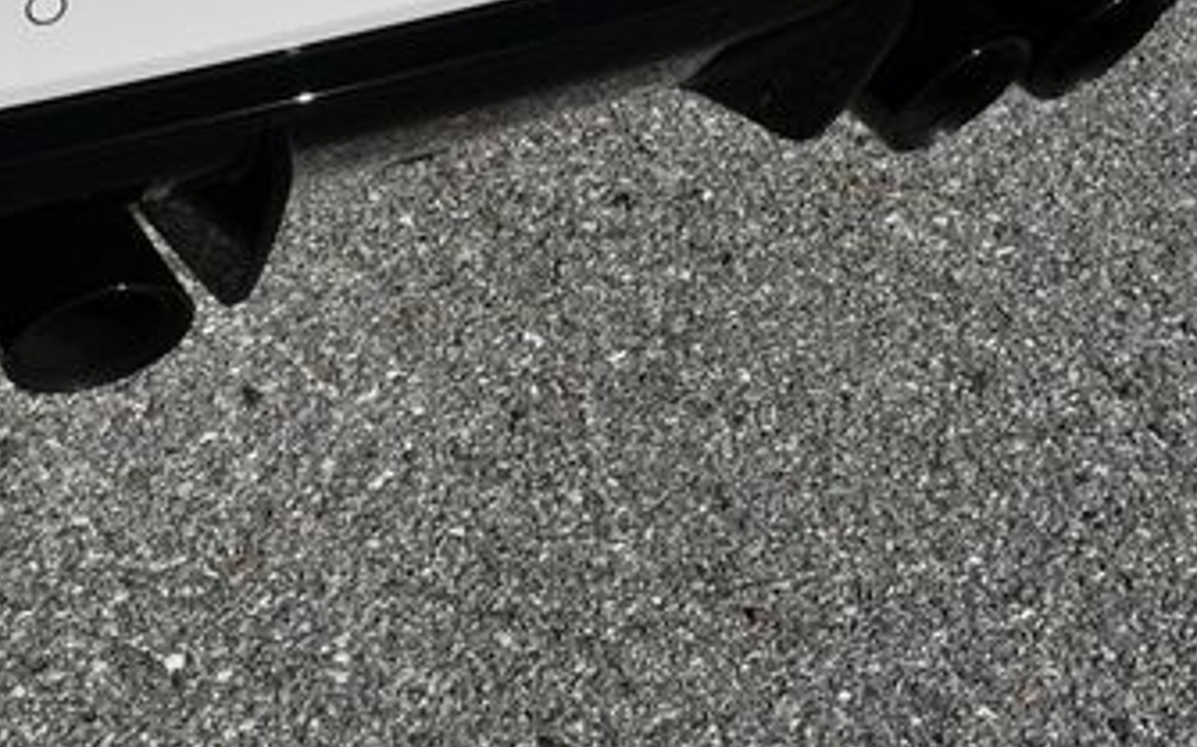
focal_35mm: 78
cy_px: 100
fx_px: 2543
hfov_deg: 26.1
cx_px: 272
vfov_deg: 16.5
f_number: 10
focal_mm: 20
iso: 100
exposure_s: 1/400
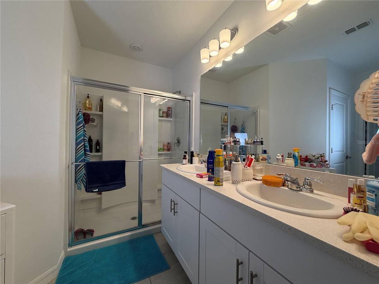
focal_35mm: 14
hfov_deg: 102.1
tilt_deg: -0.4
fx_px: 153
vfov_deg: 85.7
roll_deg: -0.5
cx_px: 190
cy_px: 142
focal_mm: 2.22
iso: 80
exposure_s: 1/120
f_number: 2.2
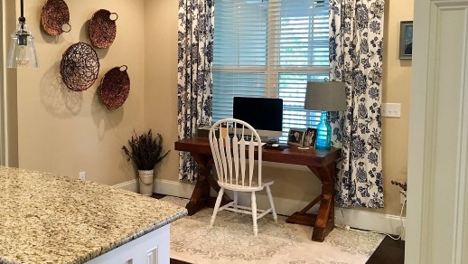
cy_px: 108
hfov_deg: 51.3
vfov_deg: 30.4
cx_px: 193
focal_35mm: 39
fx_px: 484
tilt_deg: -4.5
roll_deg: +0.5
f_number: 2.2
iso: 160
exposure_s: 1/30
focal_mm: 4.15
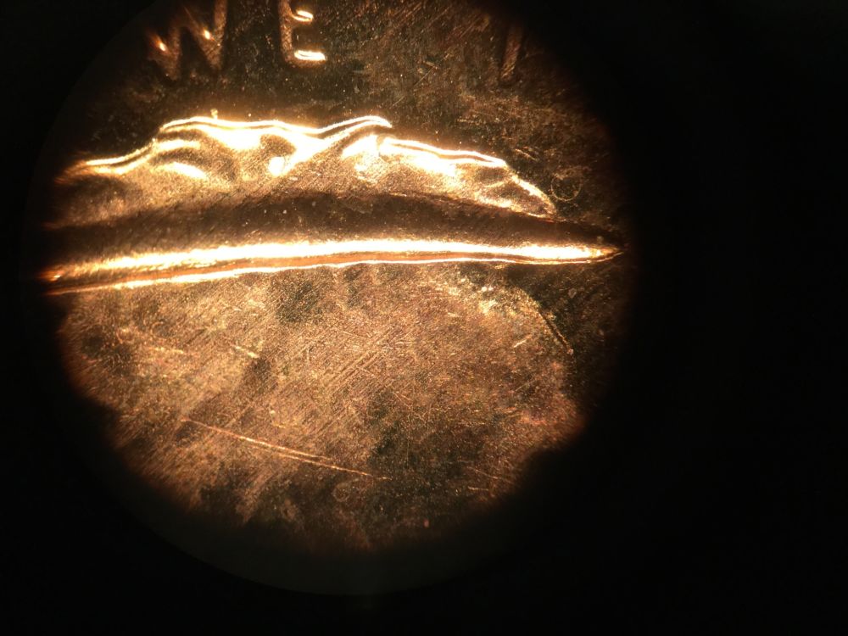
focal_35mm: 31
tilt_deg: -47.6
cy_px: 318
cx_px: 424
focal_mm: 3.3
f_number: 2.4
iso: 64
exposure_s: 1/30
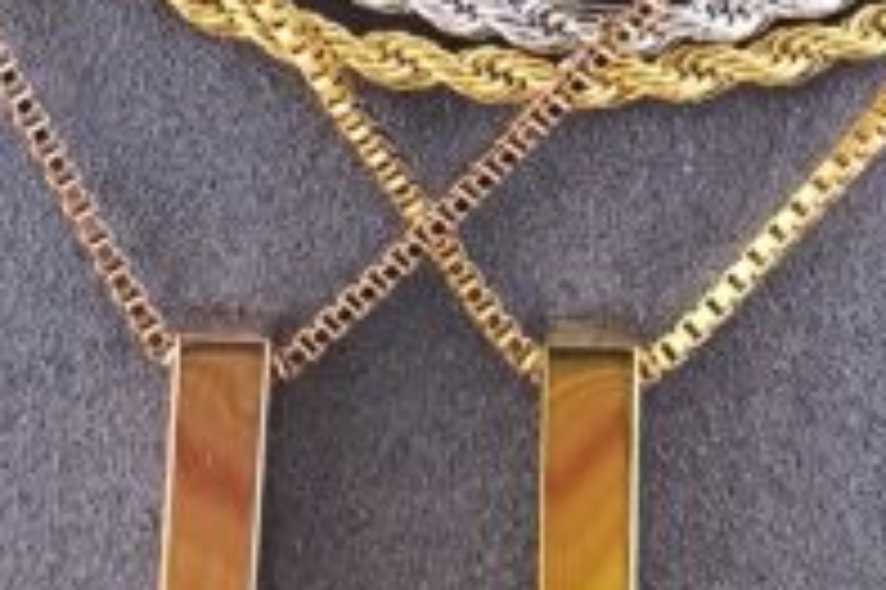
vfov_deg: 5.0
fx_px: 6639
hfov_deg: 7.6
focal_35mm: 270
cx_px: 549
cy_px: -608
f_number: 1.9
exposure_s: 1/402
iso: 50
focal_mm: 6.92
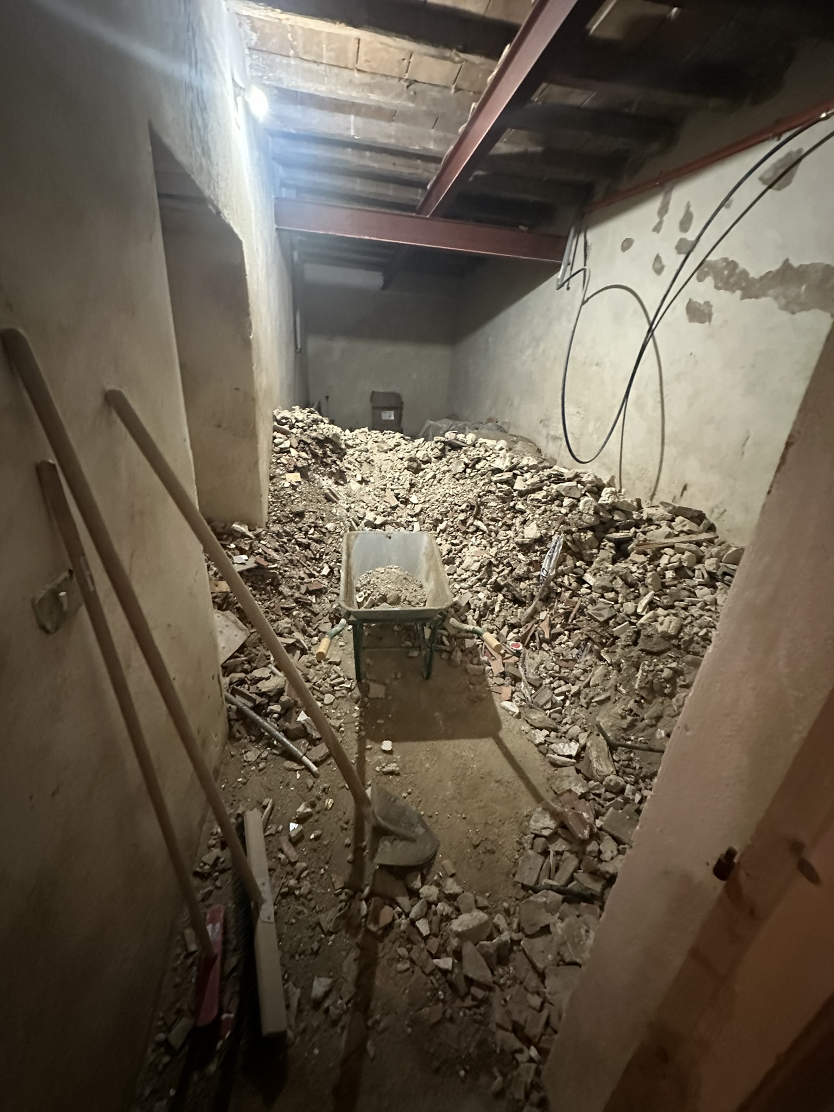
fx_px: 450
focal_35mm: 14
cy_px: 556
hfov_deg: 85.7
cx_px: 417
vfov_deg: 102.1
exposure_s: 1/33
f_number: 2.2
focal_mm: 2.22
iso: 1250
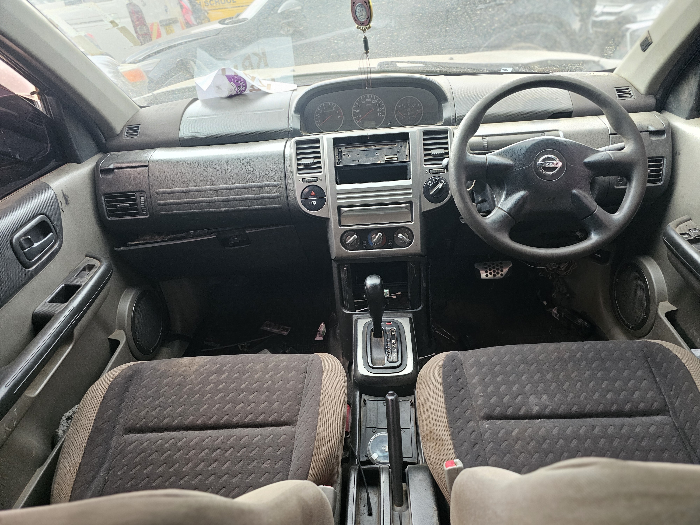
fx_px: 465
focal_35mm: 23
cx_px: 350
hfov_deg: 73.9
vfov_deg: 58.9
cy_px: 262
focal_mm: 6.3
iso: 800
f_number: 1.7
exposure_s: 1/100
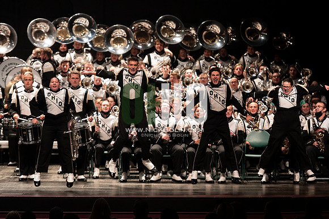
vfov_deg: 7.6
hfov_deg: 11.4
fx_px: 1644
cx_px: 164
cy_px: 110
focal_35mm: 180
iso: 2500
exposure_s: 1/500
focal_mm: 180
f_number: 2.8
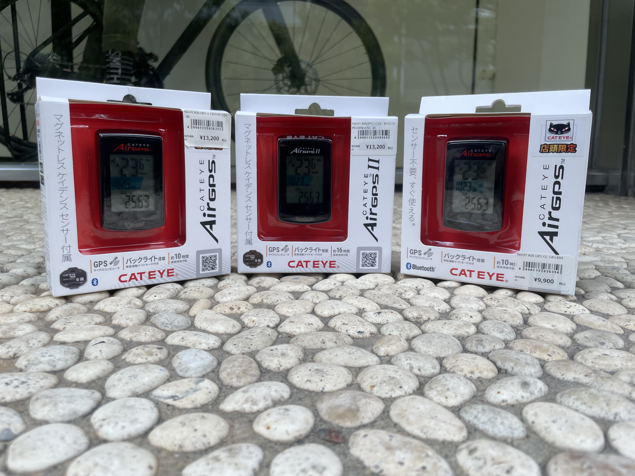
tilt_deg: -8.3
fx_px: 477
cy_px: 238
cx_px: 318
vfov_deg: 53.1
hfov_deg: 67.3
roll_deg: -0.6
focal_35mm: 26
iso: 32
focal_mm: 4.2
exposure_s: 1/917
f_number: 1.6
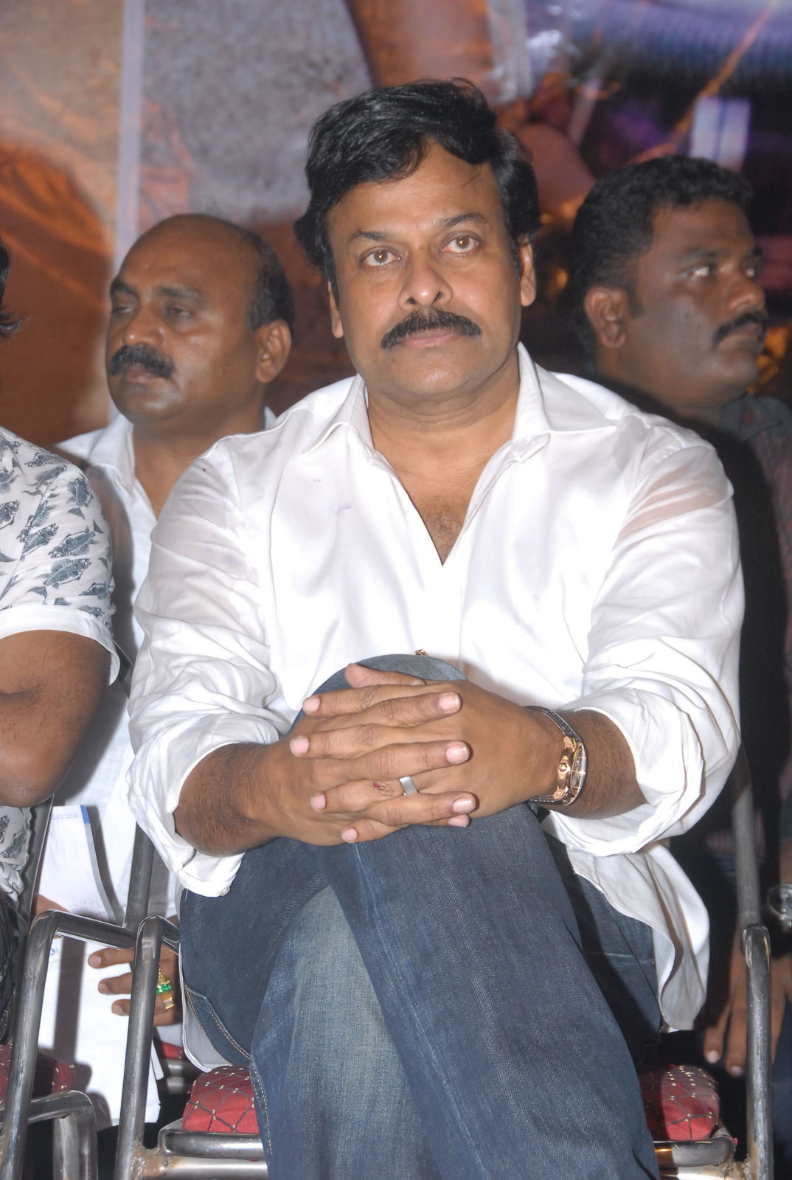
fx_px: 3695
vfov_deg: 18.1
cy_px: 590
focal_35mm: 112
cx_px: 396
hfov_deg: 12.2
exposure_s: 1/125
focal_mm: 75
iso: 500
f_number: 8
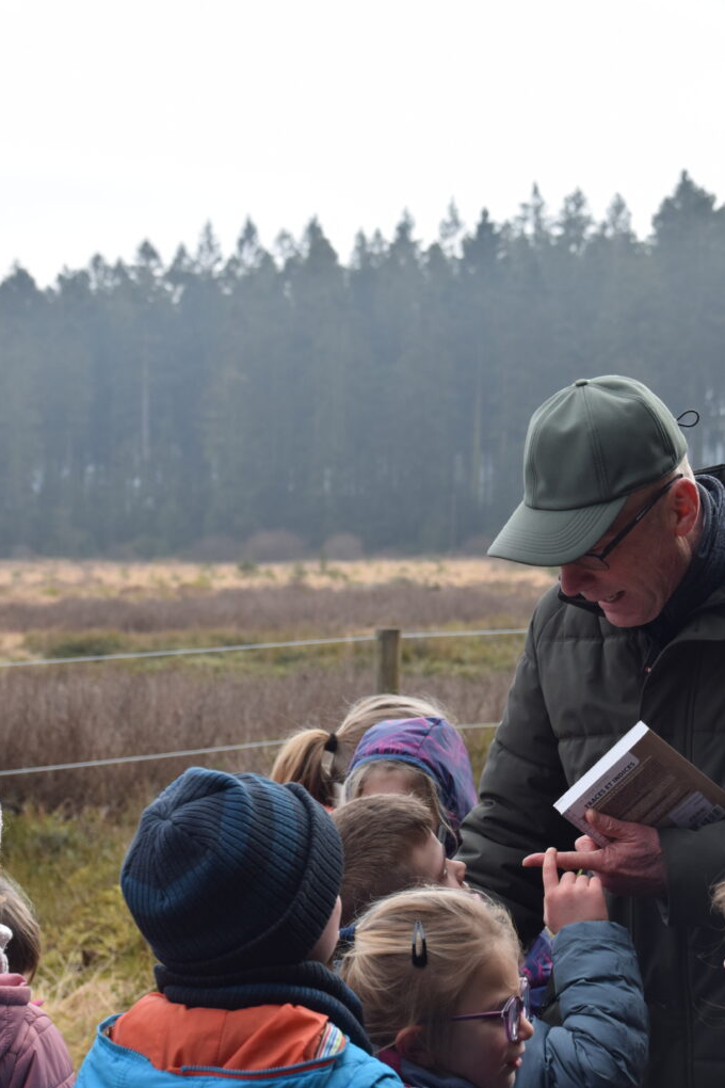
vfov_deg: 19.5
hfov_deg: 13.0
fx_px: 3172
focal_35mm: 105
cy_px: 574
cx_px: 337
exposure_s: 1/250
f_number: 8
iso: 360
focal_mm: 62
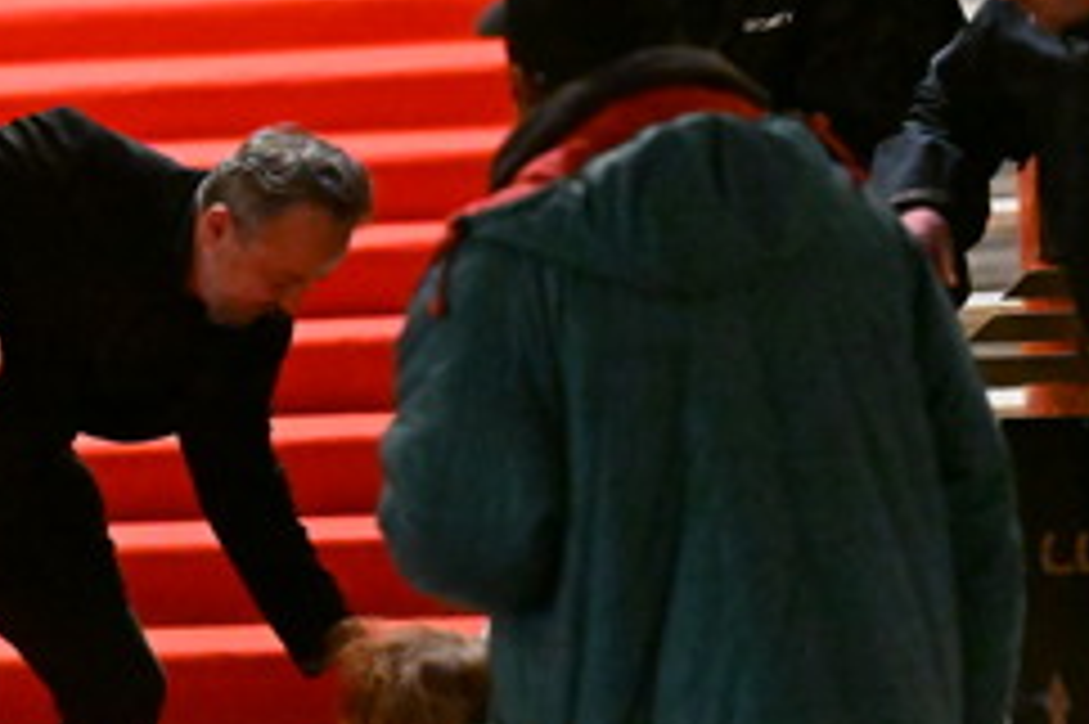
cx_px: 54
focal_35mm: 248
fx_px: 7497
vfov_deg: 5.5
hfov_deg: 8.3
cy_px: 531
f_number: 2.8
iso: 25600
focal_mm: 87
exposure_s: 1/400
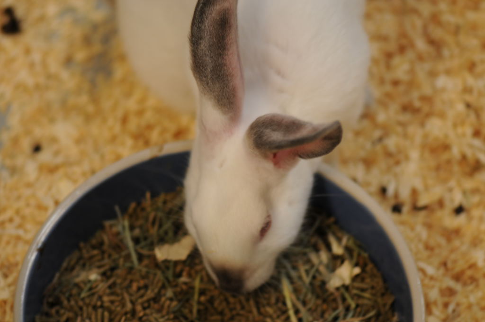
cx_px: 242
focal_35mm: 158
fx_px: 2119
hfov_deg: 13.1
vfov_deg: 8.7
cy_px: 161
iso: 200
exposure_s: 1/20
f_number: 3
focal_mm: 105
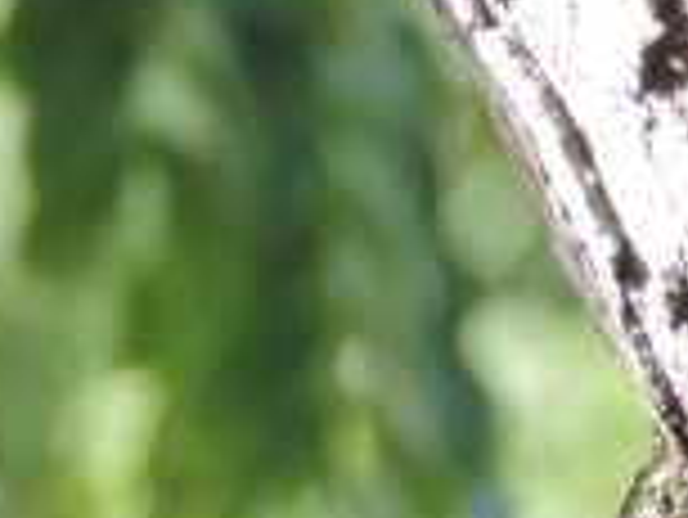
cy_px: 502
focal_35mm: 1298
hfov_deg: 1.5
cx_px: -670
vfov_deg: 1.1
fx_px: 25818
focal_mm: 57.9
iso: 250
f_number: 4.8
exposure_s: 1/200
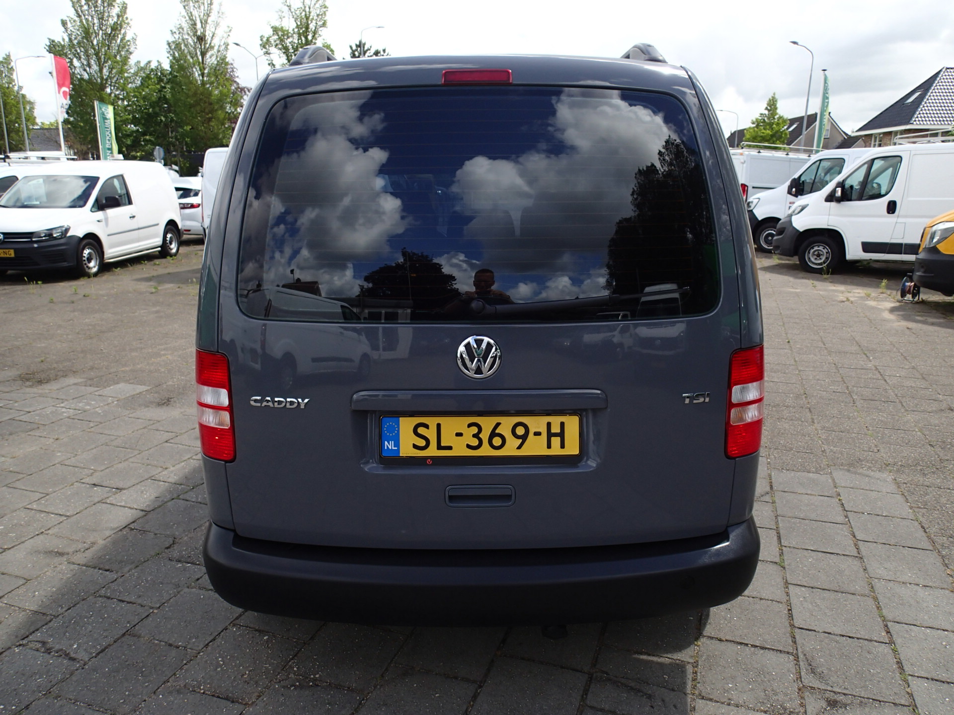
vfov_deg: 54.9
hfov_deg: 69.4
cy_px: 358
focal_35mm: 25
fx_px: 689
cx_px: 477
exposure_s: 1/800
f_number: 2.8
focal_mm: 4.5
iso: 100
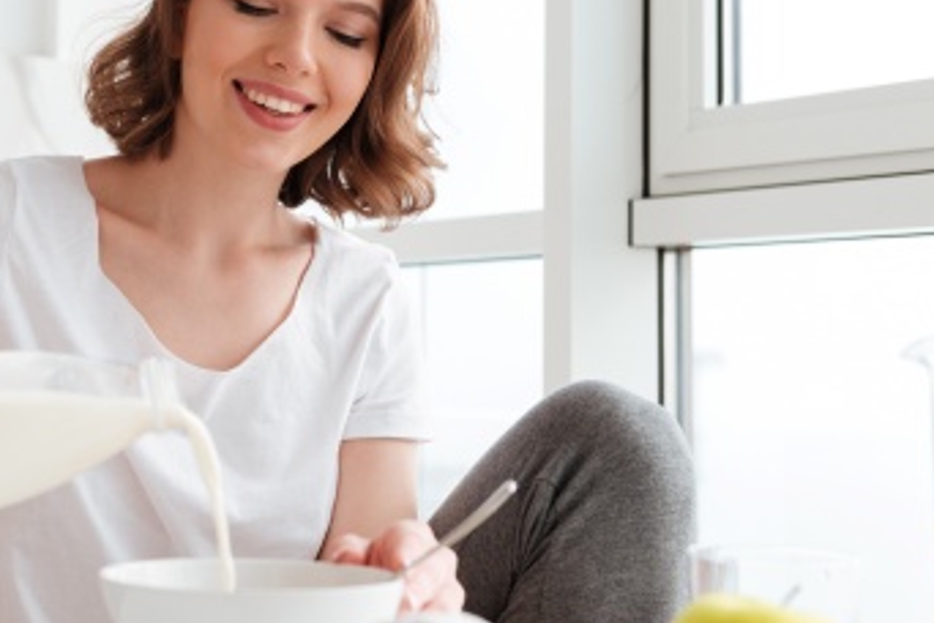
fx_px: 2049
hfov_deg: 25.3
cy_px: 189
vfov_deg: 17.2
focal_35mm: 79
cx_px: 205
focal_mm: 45
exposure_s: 1/320
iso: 160
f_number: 3.5
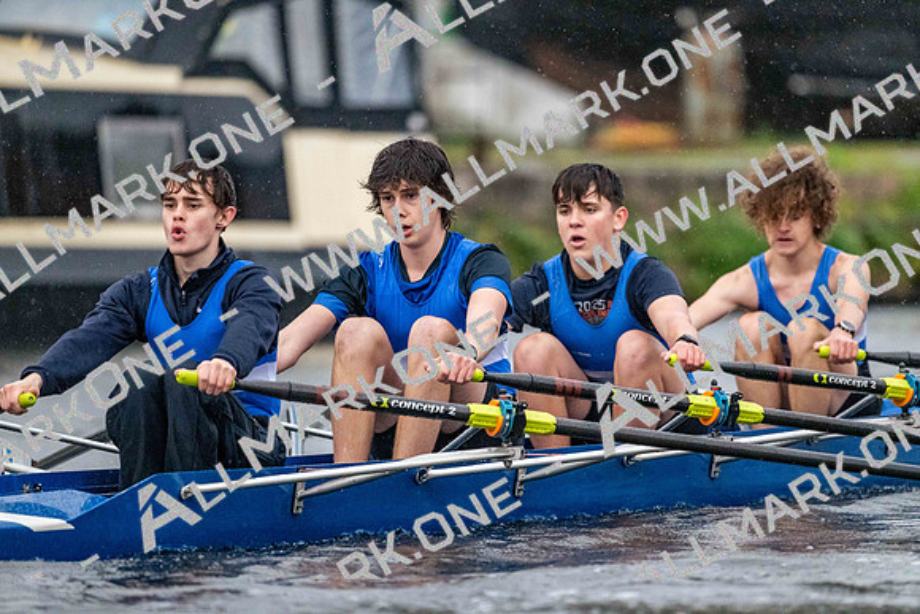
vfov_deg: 3.4
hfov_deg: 5.2
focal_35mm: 400
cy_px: 307
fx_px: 10224
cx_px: 460
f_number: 4.5
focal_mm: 400
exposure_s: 1/2000
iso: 12800
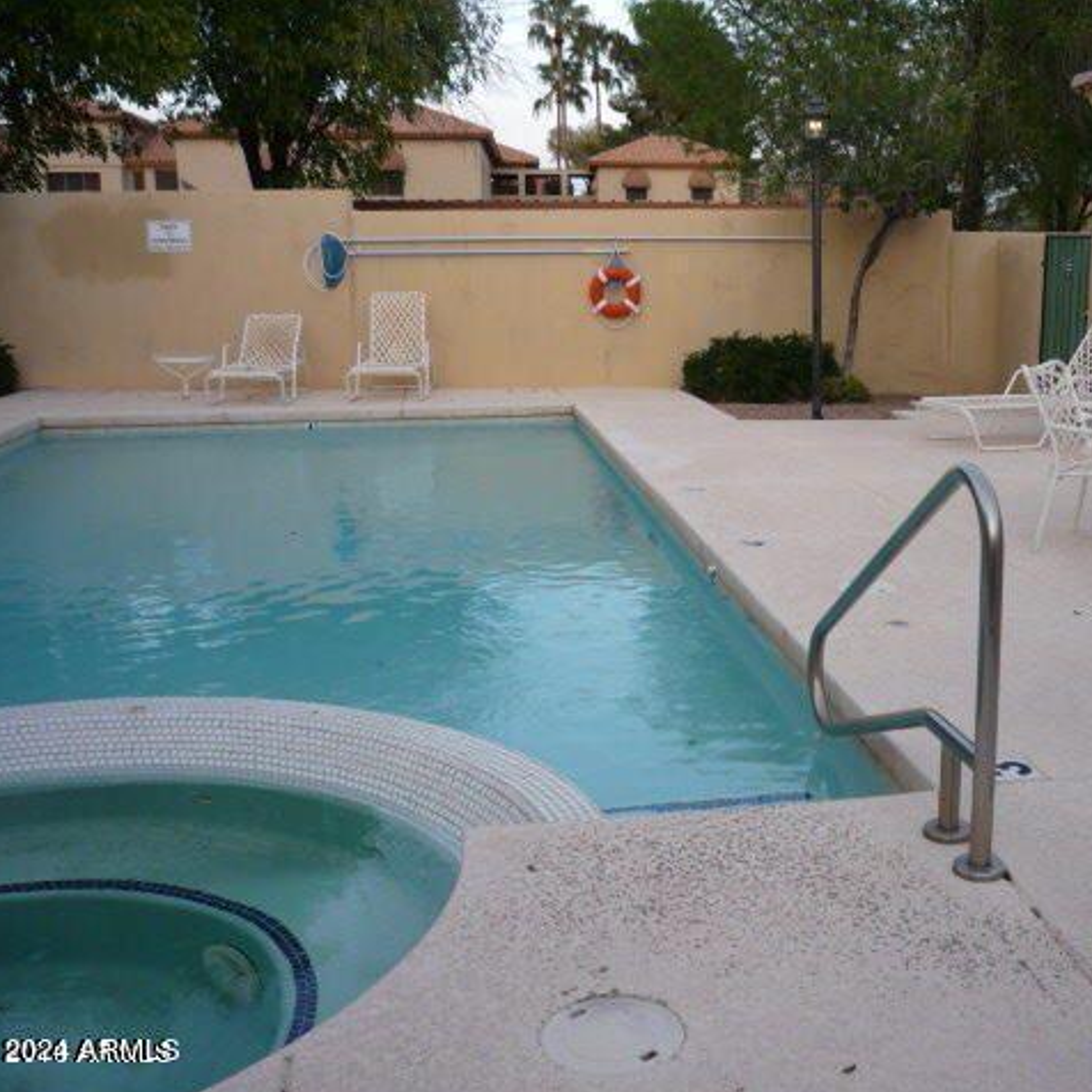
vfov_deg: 43.9
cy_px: 548
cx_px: 725
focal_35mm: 38
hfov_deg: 43.3
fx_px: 1356
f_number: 3.5
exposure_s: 1/100
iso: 100
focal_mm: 5.2
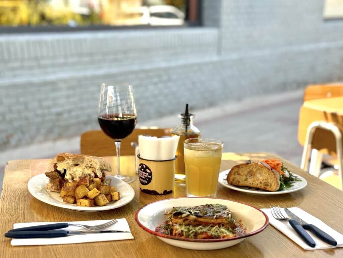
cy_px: 129
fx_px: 476
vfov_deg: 30.3
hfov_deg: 39.7
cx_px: 172
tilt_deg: -12.6
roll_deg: +1.9
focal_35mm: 48
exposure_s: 1/726
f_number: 1.78
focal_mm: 6.76
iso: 80
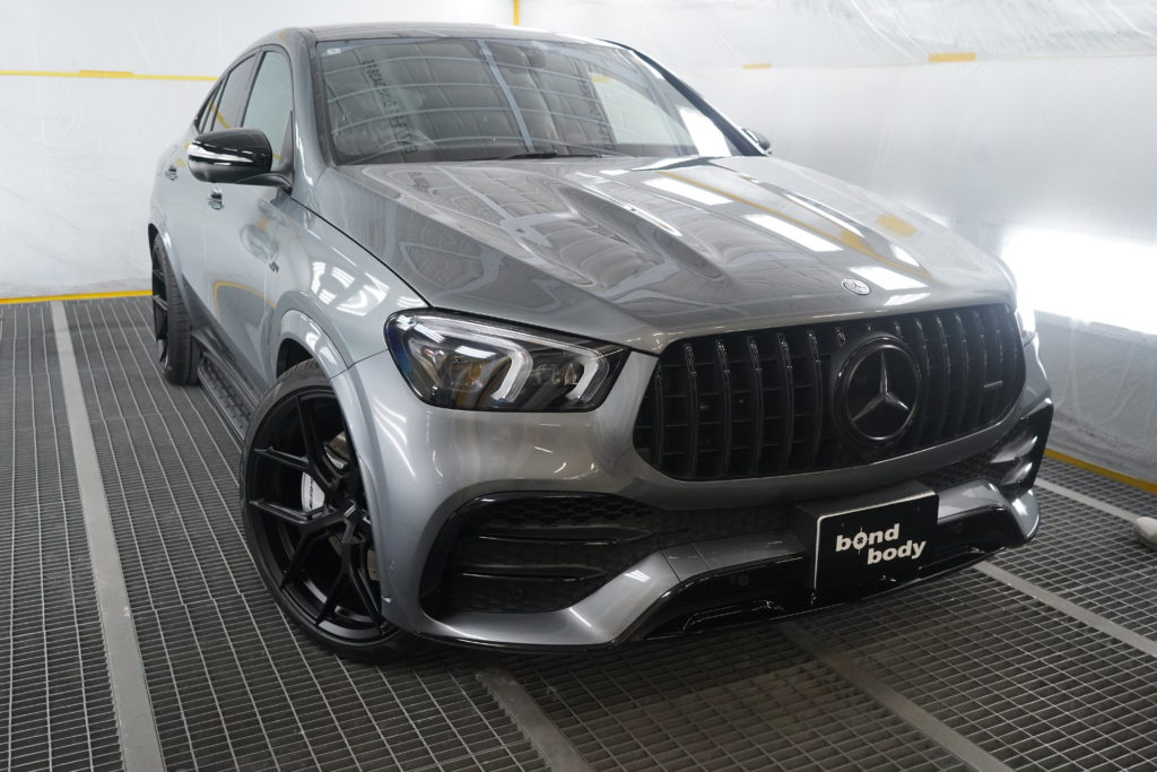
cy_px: 386
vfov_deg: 40.0
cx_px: 578
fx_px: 1061
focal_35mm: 33
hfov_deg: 57.2
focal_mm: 33
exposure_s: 1/160
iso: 5000
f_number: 4.5
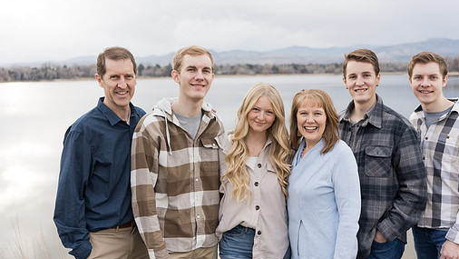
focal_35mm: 42
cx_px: 249
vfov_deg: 28.4
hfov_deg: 48.3
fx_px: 511
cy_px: 134
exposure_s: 1/250
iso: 200
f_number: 2.8
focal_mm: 35
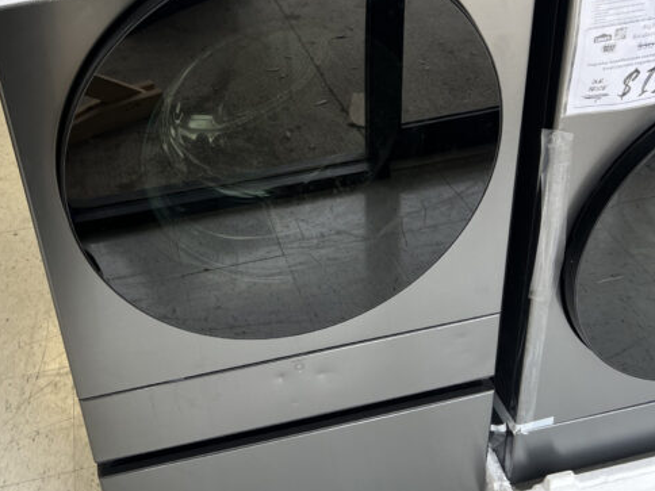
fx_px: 814
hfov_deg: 43.5
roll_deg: +4.8
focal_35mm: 43
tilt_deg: -29.6
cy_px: 122
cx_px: 250
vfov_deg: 32.9
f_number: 1.5
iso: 64
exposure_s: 1/120
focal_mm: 5.7
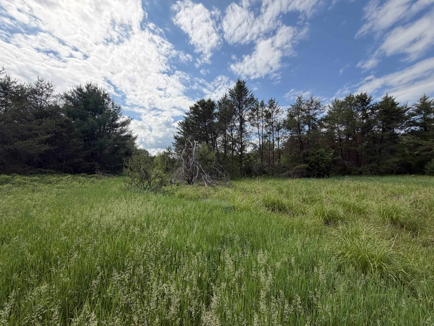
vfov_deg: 85.7
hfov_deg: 102.1
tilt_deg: +2.7
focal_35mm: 14
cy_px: 163
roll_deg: -0.6
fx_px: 176
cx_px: 217
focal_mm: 2.22
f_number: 2.2
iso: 25
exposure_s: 1/770
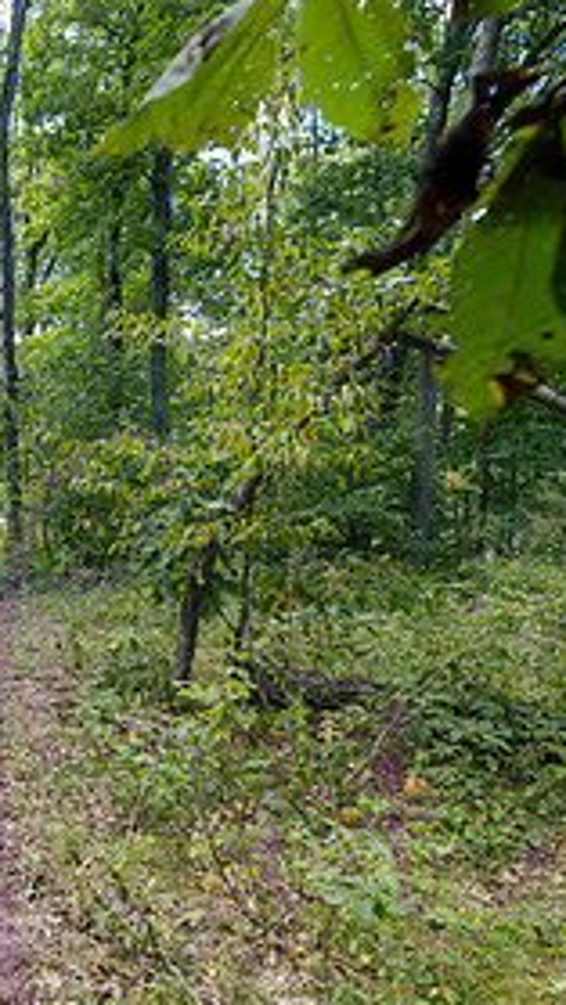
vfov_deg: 62.6
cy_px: 515
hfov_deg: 31.7
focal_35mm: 31
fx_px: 827
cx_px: -109
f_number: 3.2
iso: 320
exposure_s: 1/200
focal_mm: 14
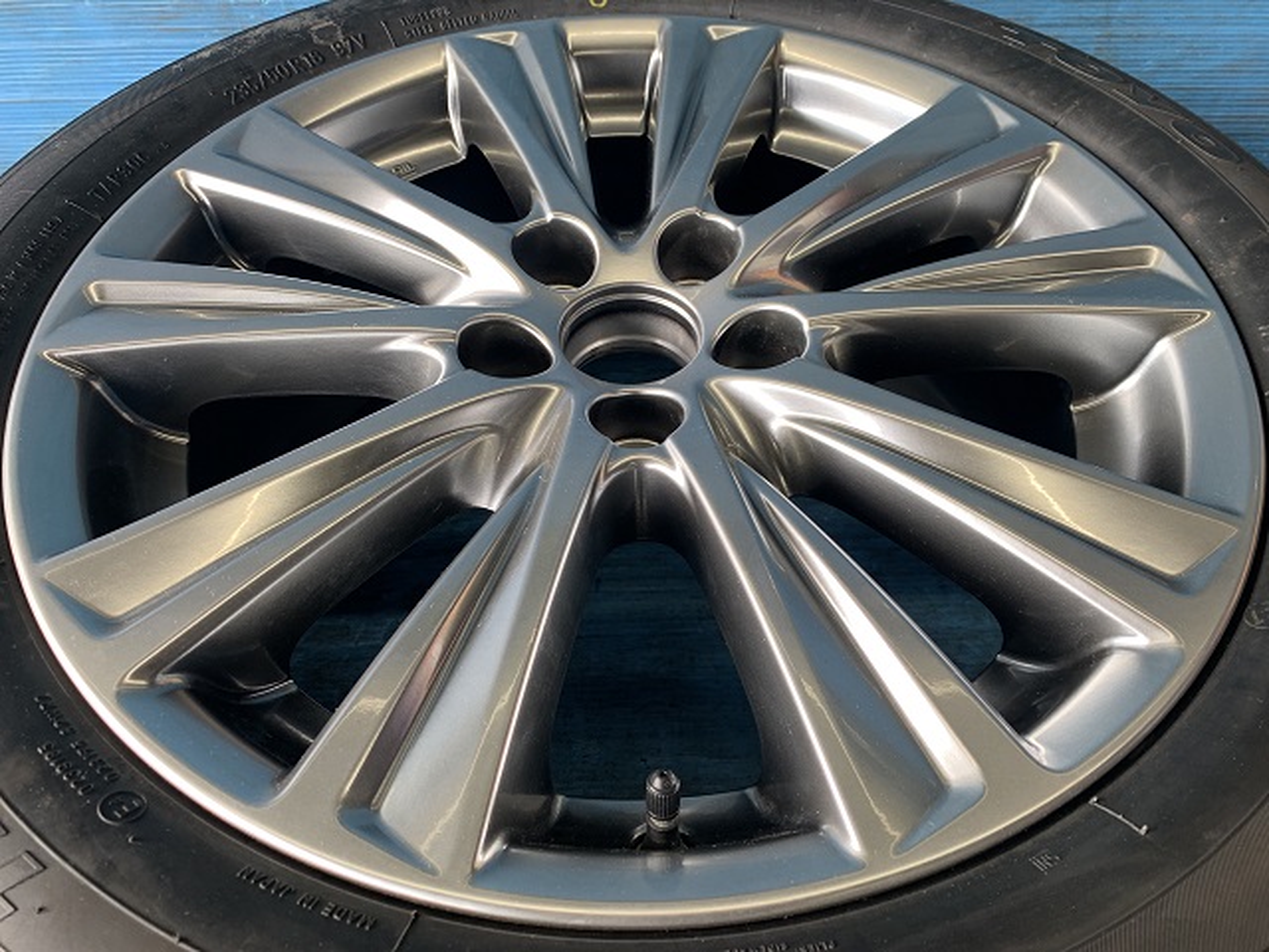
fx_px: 953
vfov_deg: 53.1
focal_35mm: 26
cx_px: 634
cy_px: 476
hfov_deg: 67.3
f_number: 1.8
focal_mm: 4.25
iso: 50
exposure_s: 1/121
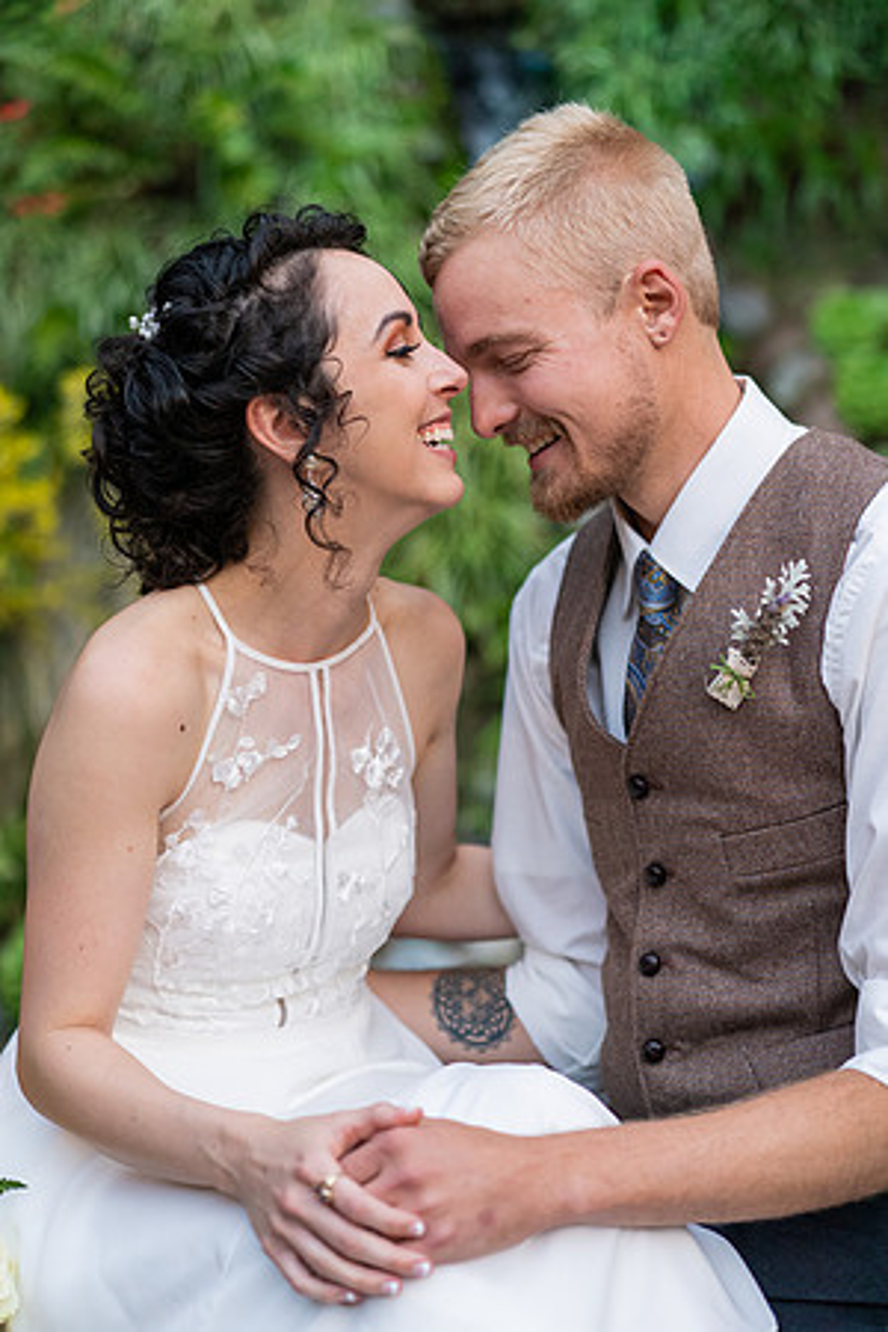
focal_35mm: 55
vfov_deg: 36.2
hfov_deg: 24.6
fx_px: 2035
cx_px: 444
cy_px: 666
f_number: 2.2
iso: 500
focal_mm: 55
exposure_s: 1/320
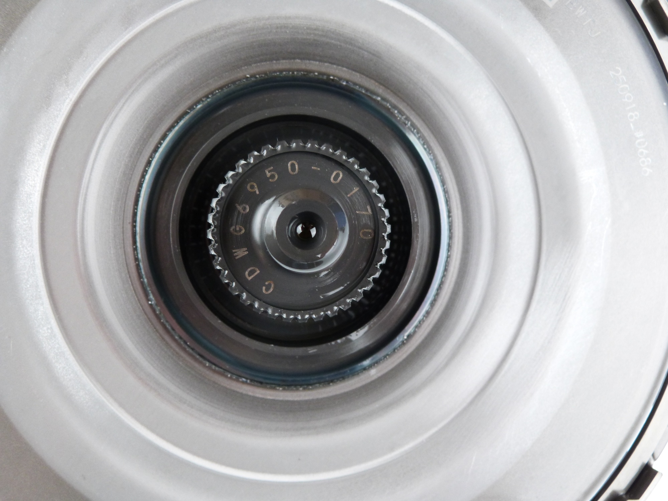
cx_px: 334
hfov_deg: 46.8
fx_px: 772
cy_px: 250
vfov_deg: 36.0
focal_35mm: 40
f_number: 3.1
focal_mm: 7
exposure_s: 1/60
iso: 200
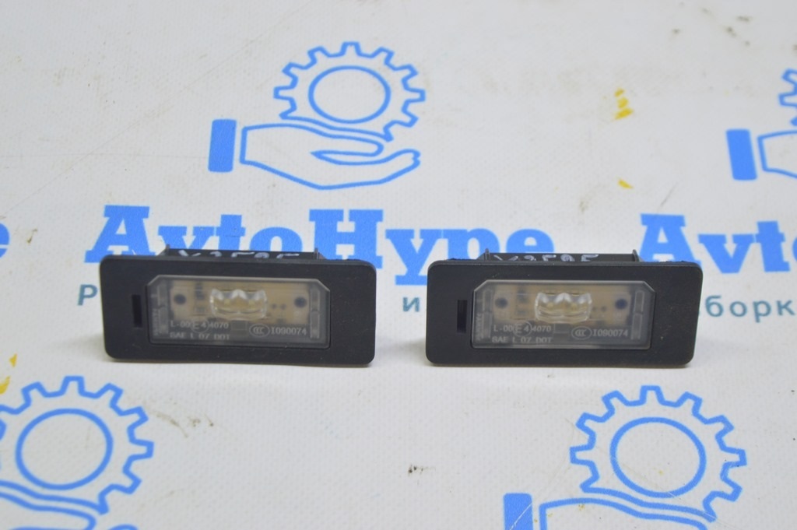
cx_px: 398
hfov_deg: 24.6
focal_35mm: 82
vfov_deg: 16.5
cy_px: 265
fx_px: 1825
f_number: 5.6
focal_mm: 55
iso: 400
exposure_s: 1/20
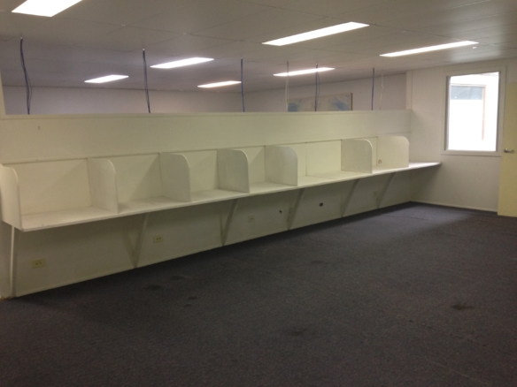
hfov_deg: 55.4
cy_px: 194
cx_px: 258
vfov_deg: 42.9
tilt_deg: -8.7
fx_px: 493
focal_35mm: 33
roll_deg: +3.1
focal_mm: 4.12
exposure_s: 1/20
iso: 100
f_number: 2.4
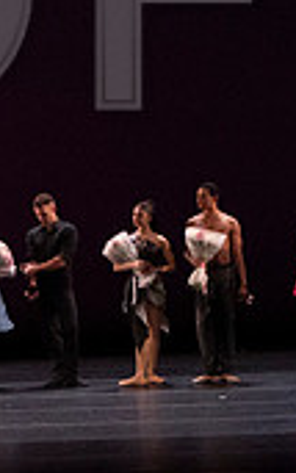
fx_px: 4449
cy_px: -7
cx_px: -396
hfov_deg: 3.8
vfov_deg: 6.1
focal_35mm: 345
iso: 12800
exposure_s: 1/320
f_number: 13
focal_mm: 100
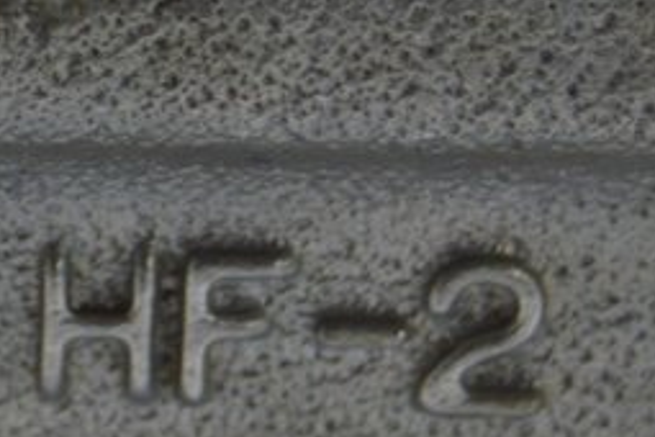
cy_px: -158
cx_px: 141
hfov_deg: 6.2
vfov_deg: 4.1
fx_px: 6022
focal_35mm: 331
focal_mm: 55
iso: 400
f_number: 5.6
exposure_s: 1/20
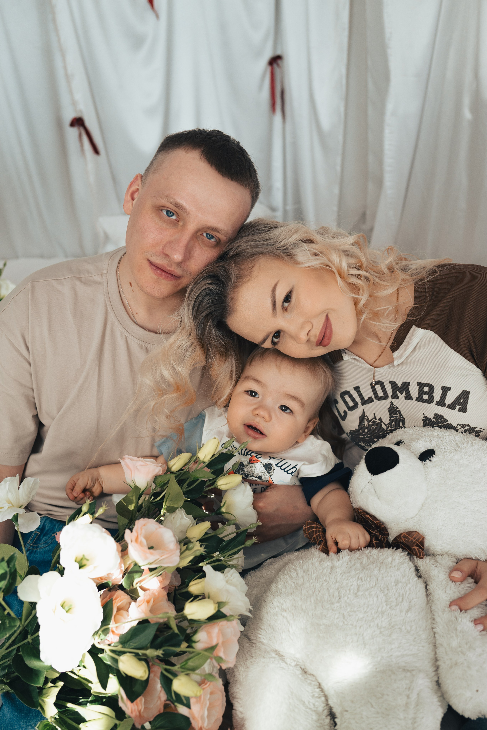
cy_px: 365
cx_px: 244
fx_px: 710
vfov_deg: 54.4
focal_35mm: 35
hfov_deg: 37.9
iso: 250
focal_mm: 35
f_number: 3.5
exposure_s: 1/250
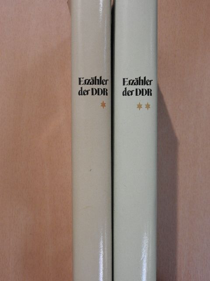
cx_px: 105
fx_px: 404
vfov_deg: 38.2
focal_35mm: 50
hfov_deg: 29.1
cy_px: 140
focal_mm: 9
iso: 360
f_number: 4
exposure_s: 1/80
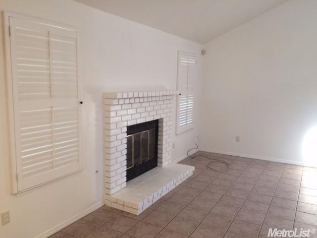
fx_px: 266
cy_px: 119
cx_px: 158
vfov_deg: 48.2
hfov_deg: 61.7
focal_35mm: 29
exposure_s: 1/30
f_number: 2.2
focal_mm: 4.15
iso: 100
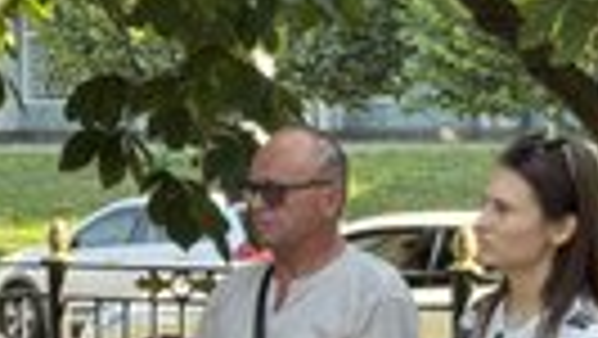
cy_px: 442
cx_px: 166
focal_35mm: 157
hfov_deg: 13.7
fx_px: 2491
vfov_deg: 7.7
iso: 64
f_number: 1.78
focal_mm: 6.76
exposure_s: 1/213
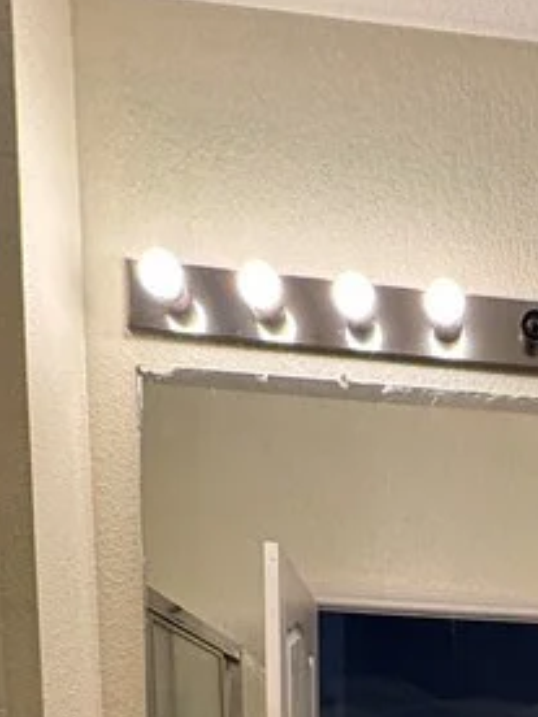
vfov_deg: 28.8
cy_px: 972
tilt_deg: -10.2
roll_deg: -1.8
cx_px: 621
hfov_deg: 25.5
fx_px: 1078
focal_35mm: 52
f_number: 2.2
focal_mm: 2.22
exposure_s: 1/120
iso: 160
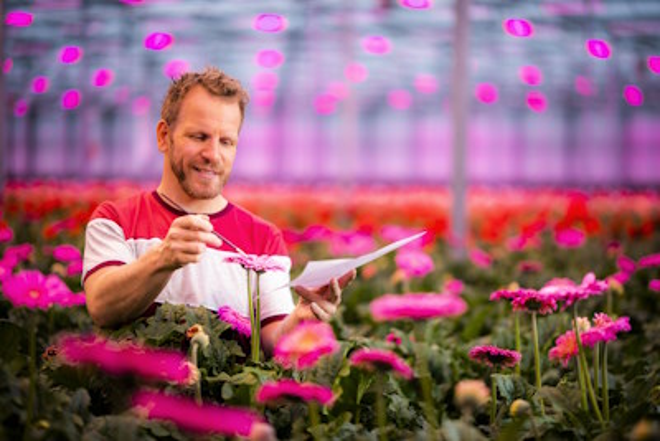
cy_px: 220
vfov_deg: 16.1
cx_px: 330
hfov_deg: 23.9
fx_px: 1559
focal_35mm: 85
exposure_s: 1/250
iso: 31
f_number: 1.8
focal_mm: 85
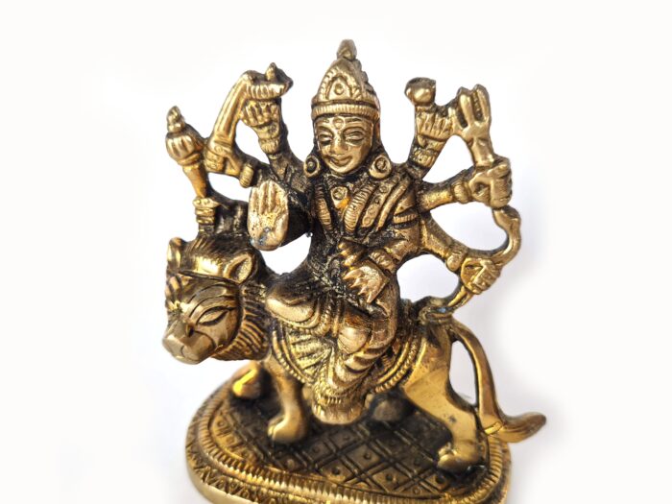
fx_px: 505
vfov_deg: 53.1
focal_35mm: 26
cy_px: 252
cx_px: 336
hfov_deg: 67.3
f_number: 1.8
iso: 50
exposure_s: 1/120
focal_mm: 5.4
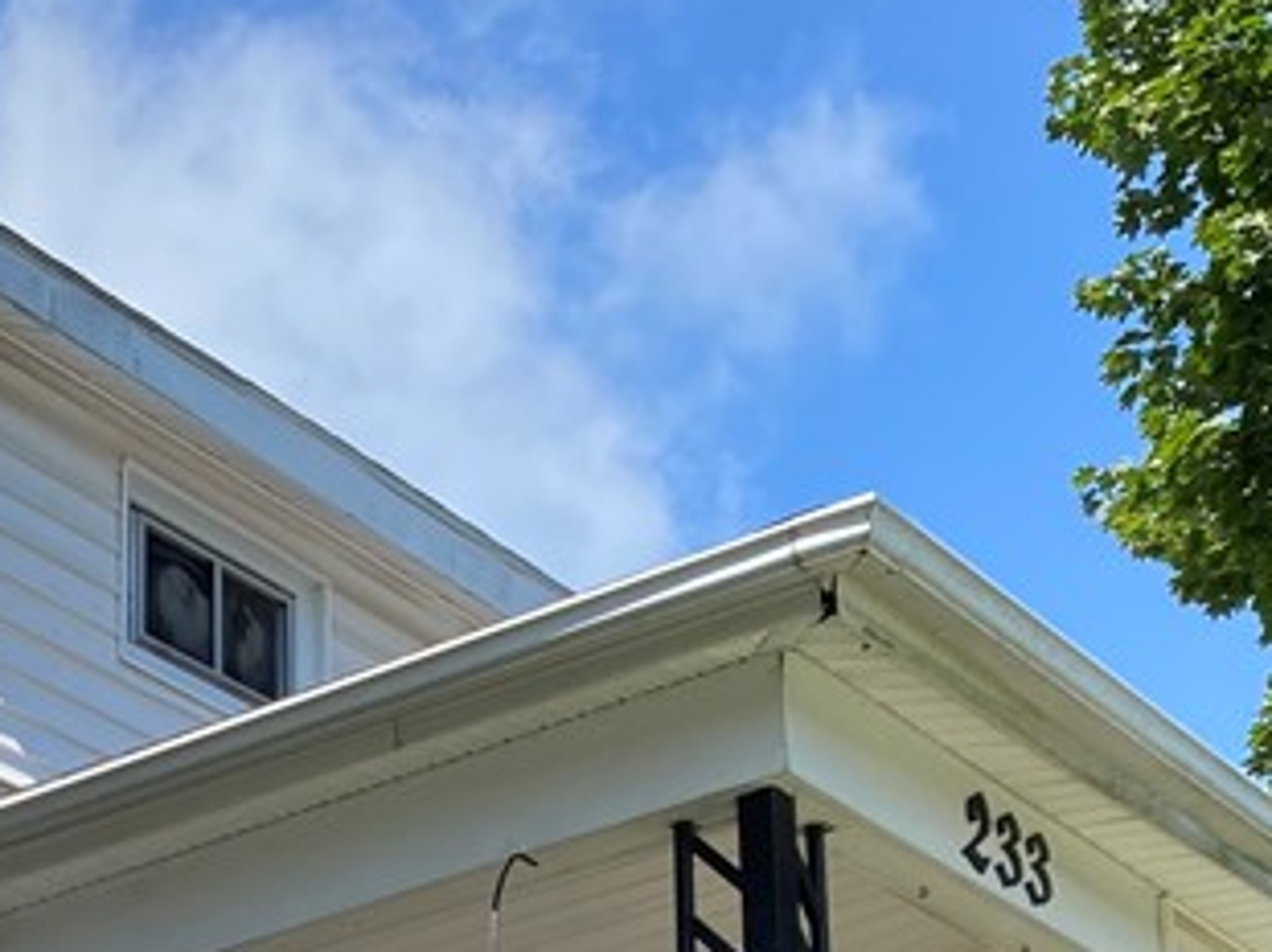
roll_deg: -0.3
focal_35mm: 86
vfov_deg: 15.8
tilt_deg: +12.0
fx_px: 3158
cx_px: 45
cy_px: 1428
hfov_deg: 22.1
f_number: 1.8
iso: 32
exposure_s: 1/1754
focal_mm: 4.25
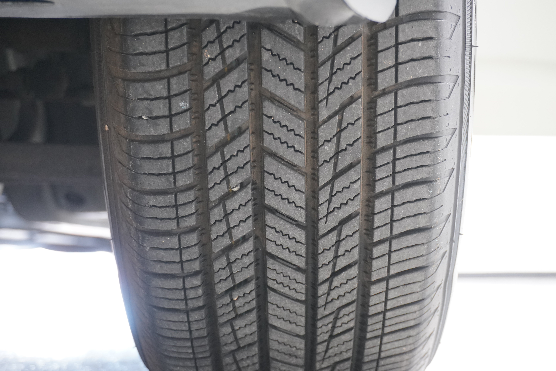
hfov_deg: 38.2
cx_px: 278
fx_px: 803
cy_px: 186
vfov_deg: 26.0
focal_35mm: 52
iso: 1600
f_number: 5.6
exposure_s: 1/60
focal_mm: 35
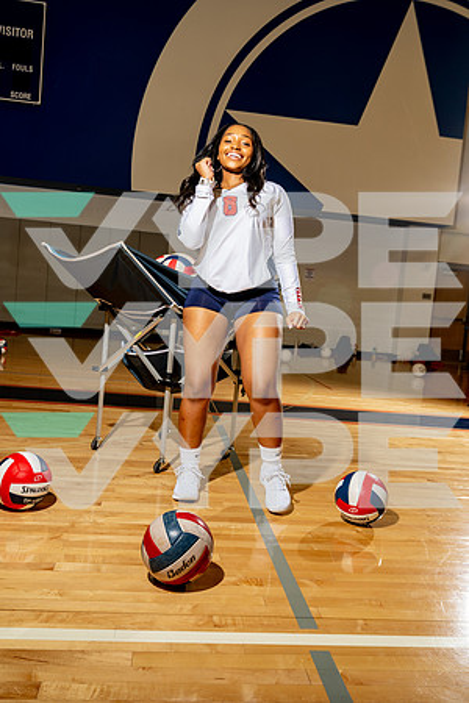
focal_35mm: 31
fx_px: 606
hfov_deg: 42.3
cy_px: 352
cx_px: 234
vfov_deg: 60.3
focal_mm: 31
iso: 250
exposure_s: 1/250
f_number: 5.6
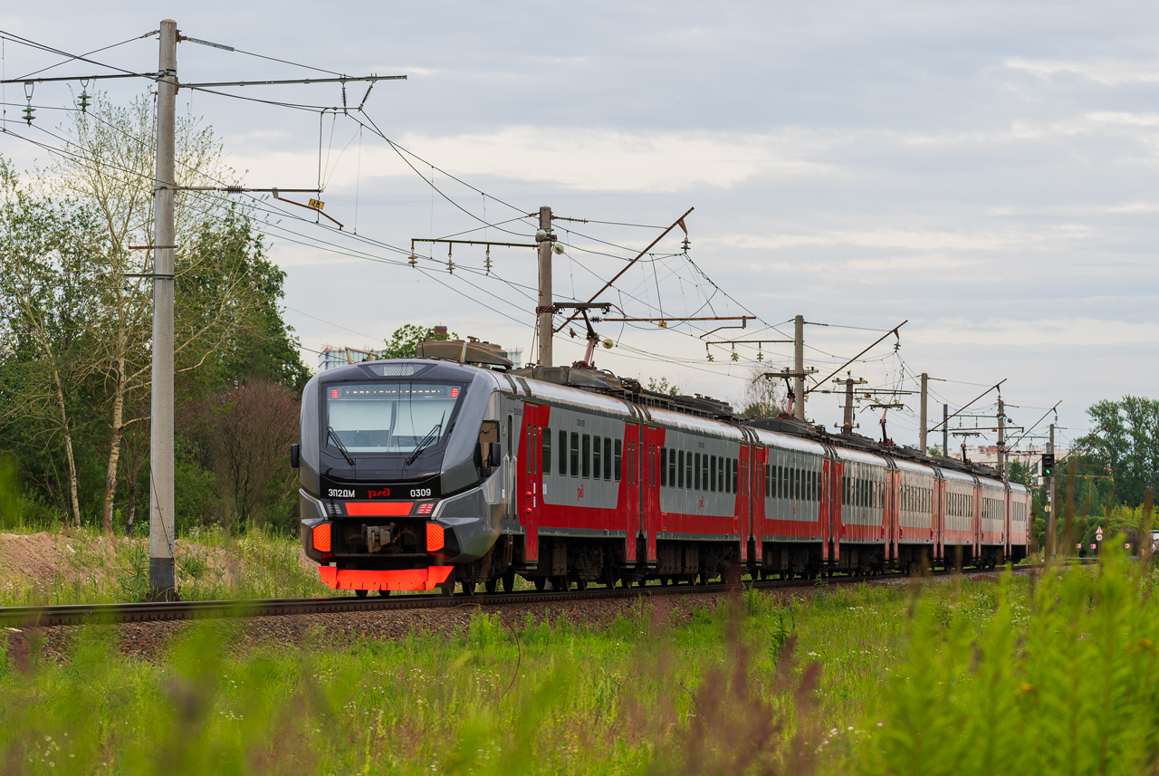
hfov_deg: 13.8
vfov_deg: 9.3
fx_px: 4793
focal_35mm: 149
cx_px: 580
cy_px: 388
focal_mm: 148.7
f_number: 6.3
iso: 320
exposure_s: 1/500
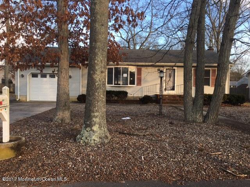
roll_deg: -0.4
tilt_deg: -0.9
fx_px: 209
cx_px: 125
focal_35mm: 29
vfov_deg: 48.2
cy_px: 94
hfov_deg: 61.7
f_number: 2.2
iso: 25
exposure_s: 1/214
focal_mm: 4.15
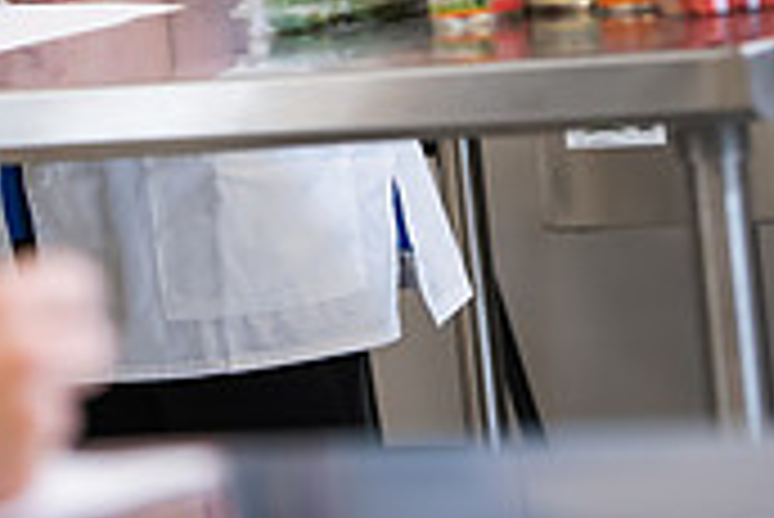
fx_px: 8134
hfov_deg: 5.4
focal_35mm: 378
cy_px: -286
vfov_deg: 3.6
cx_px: -68
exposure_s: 1/200
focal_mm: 112
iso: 640
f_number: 3.2
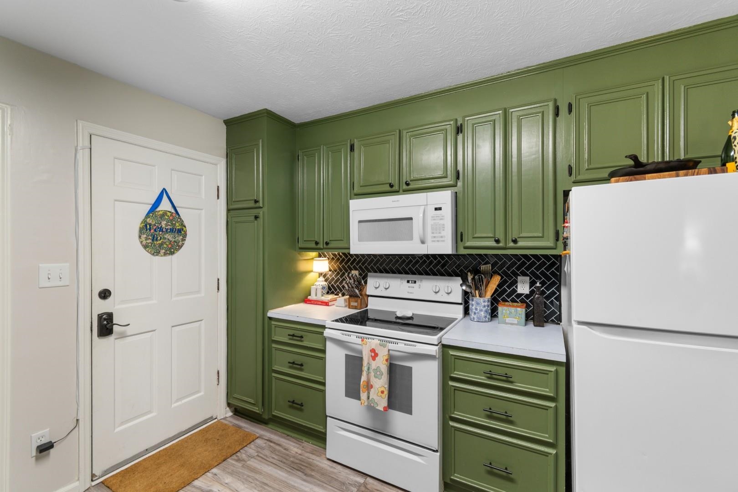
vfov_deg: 77.3
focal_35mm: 15
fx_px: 307
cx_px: 369
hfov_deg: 100.4
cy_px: 246
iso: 100
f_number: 4.5
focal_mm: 10
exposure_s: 1/5
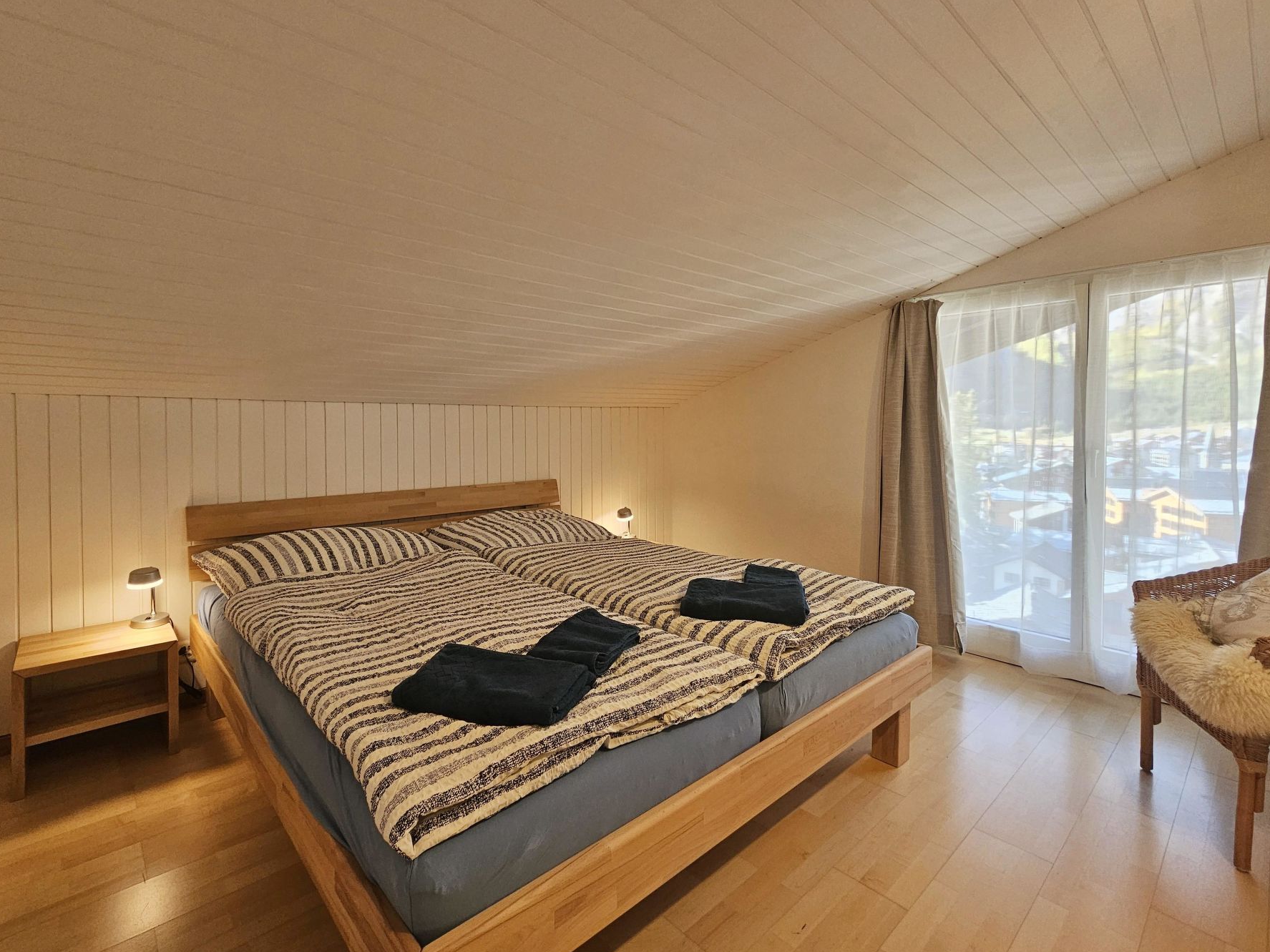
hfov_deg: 98.1
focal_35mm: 15
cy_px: 421
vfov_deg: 81.4
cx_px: 602
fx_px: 550
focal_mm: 2.2
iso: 100
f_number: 2.2
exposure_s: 1/100
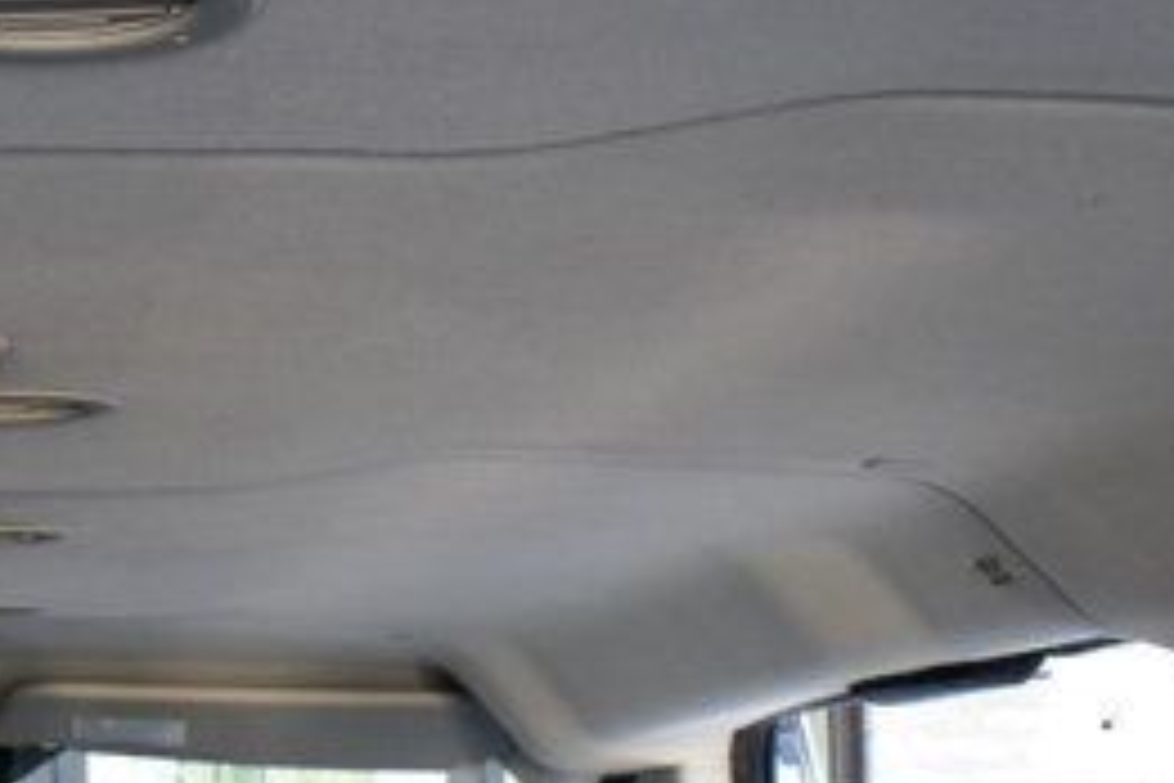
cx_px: -306
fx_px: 3457
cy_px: 216
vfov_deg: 12.9
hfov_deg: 18.1
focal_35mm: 106
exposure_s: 1/40
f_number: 7.1
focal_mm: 18
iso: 400
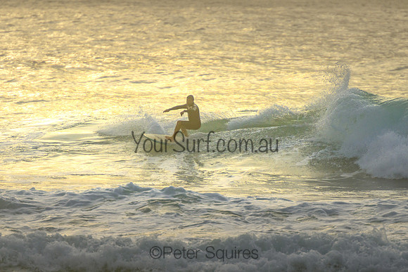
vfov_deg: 2.5
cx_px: 181
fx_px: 6232
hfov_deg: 3.7
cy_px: 122
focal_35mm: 550
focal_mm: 400
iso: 400
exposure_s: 1/2000
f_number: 5.6
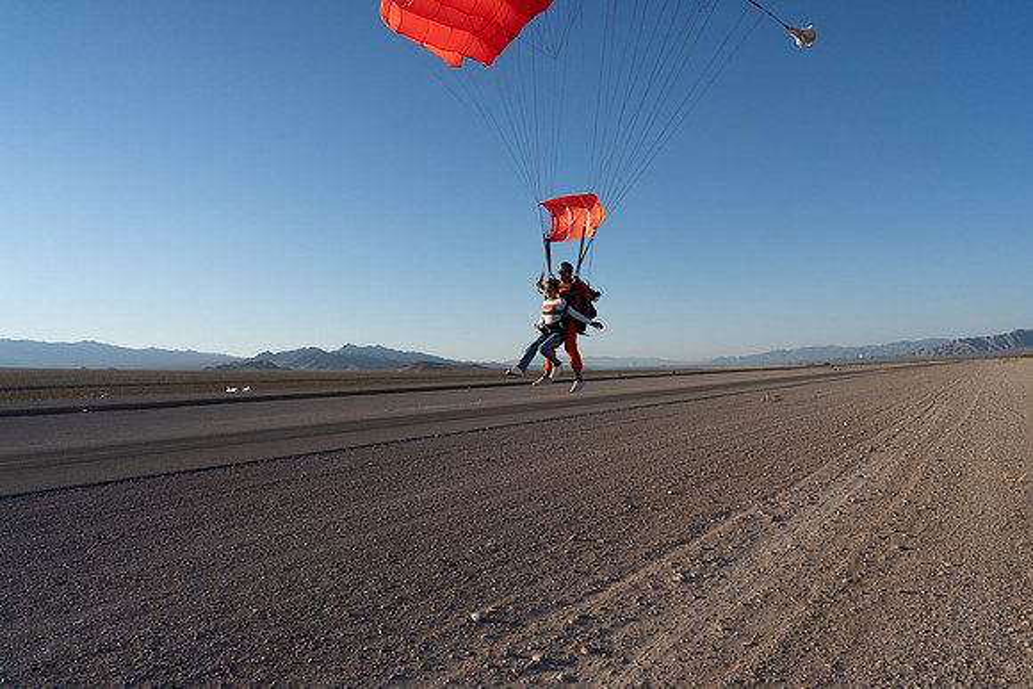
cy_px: 344
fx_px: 689
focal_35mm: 24
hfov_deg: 73.7
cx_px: 516
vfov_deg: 53.2
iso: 800
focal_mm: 24
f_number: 9
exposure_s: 1/2000
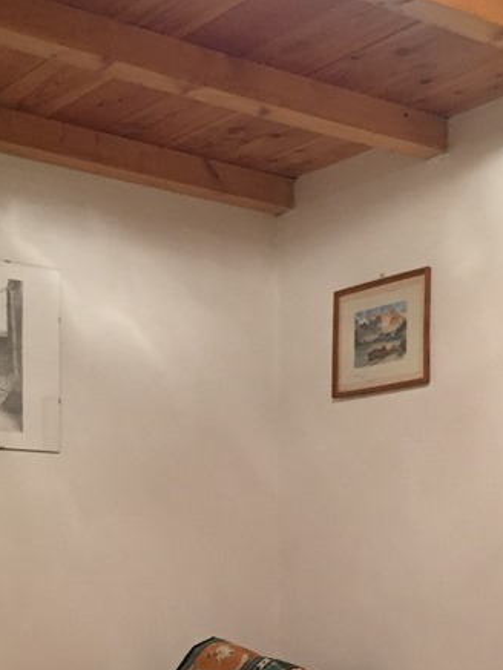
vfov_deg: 27.5
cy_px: 599
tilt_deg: +0.0
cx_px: 339
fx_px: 1317
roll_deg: -0.4
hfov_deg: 21.5
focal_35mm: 68
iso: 320
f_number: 2.2
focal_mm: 4.15
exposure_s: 1/33
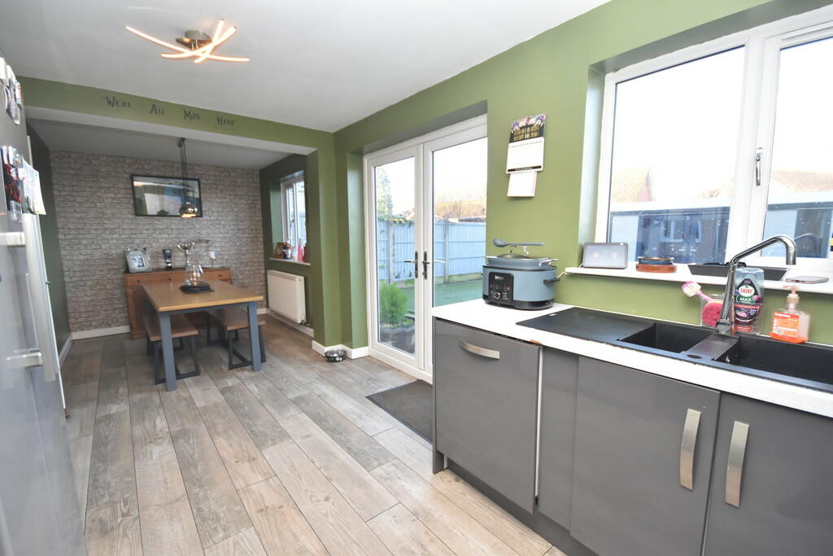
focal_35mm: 15
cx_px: 416
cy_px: 278
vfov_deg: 77.3
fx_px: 347
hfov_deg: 100.4
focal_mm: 10
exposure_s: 1/160
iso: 800
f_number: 4.5
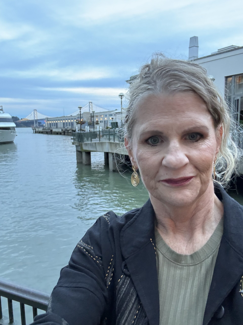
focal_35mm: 30
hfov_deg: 46.8
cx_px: 122
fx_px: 281
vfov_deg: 60.0
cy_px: 162
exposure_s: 1/30
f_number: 1.9
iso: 320
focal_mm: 2.69
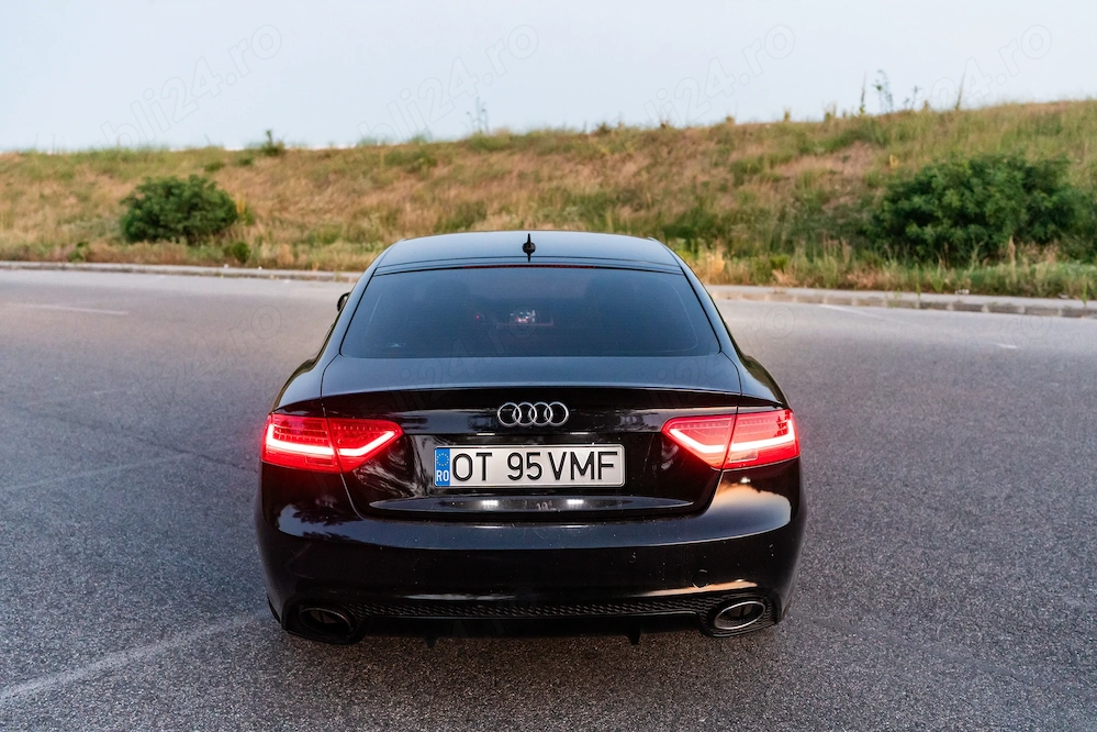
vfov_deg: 37.9
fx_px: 1066
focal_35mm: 35
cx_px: 548
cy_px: 366
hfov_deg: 54.4
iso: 4000
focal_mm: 35
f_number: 3.2
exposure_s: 1/100
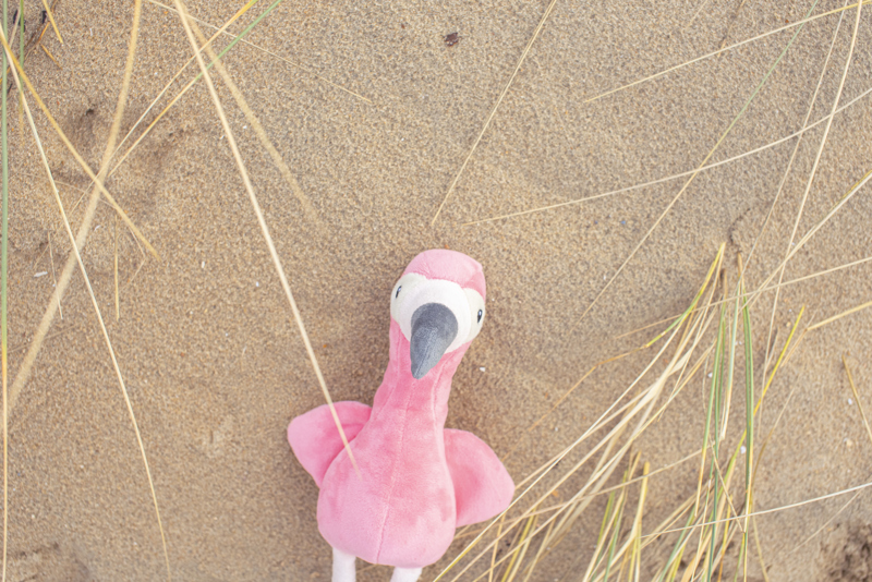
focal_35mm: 50
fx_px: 1211
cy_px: 291
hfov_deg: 39.6
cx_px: 436
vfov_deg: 27.0
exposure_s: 1/640
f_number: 6.3
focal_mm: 50
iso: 800
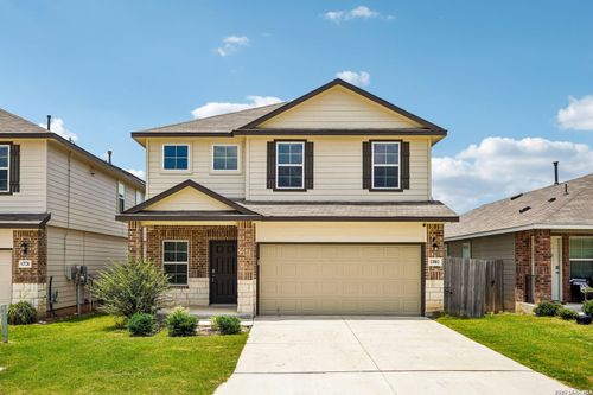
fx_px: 510
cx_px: 296
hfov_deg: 60.3
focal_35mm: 31
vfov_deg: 42.3
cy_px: 198
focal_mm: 31
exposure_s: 1/320
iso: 100
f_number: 8
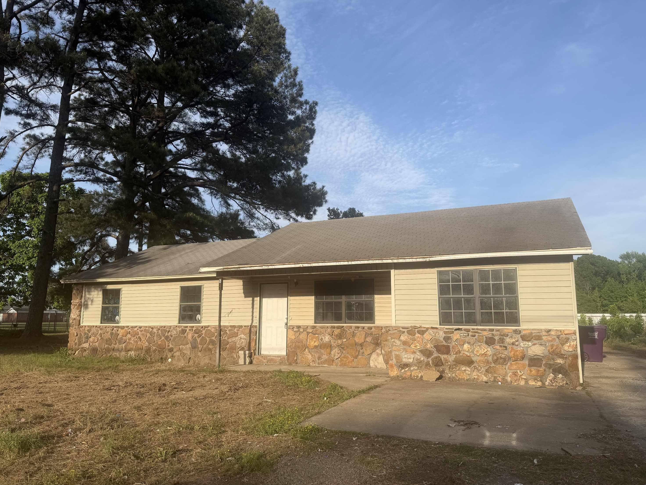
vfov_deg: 54.9
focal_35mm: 25
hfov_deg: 69.4
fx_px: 467
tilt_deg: +8.1
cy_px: 245
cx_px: 333
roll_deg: +0.1
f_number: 1.78
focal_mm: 6.76
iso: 80
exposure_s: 1/3425
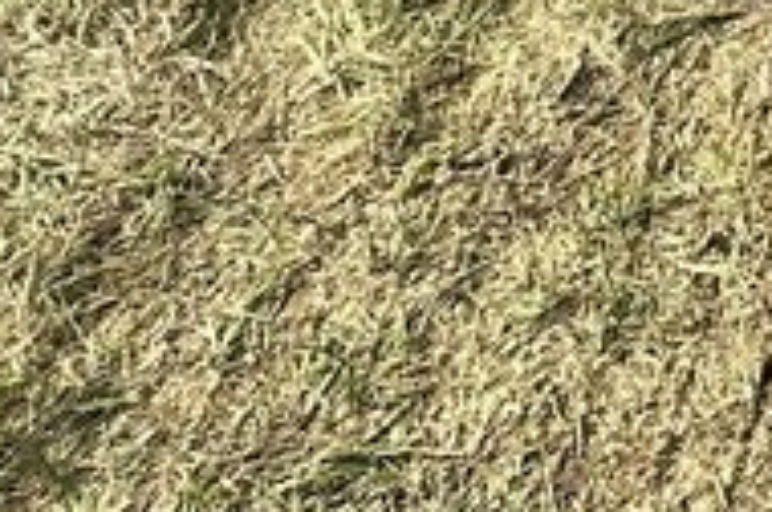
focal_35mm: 158
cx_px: 2312
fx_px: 3382
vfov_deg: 7.2
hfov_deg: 9.9
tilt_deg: -25.7
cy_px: -1276
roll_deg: +0.0
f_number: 1.78
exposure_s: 1/2809
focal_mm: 6.86
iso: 80
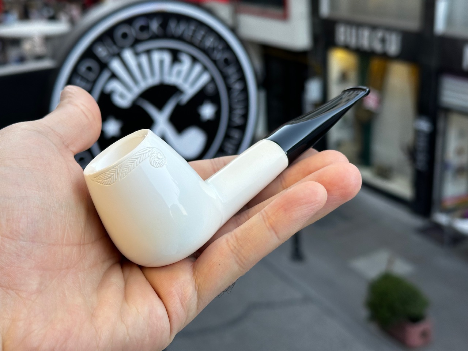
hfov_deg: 39.7
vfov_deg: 30.3
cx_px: 234
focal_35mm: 48
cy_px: 176
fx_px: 649
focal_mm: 6.86
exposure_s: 1/160
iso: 50
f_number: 1.78
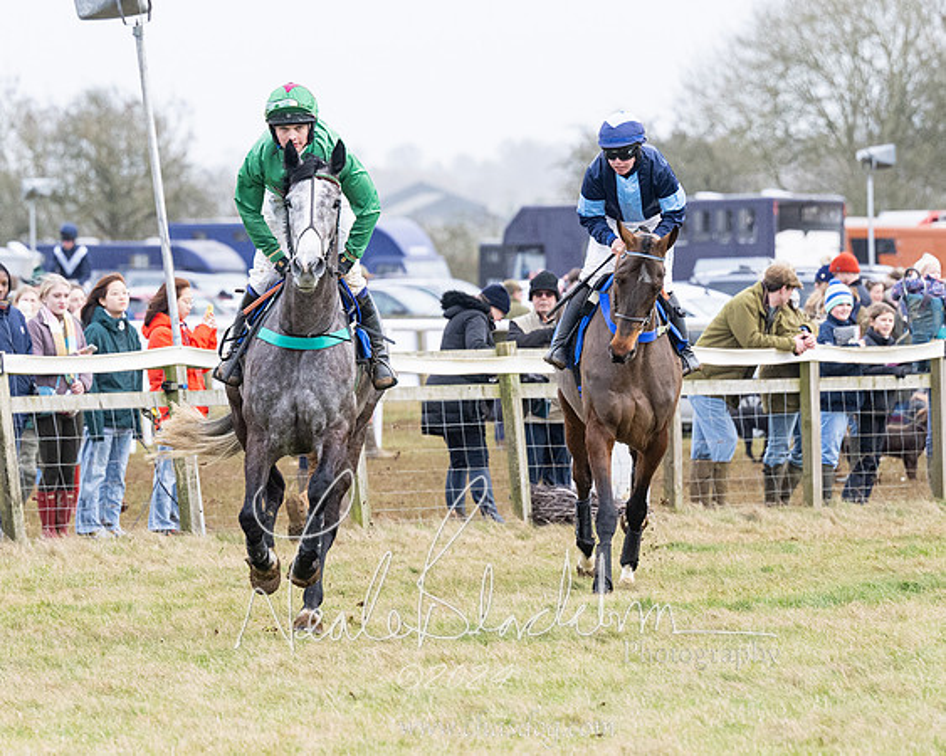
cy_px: 455
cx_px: 349
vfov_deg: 4.3
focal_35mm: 357
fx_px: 9990
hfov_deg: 5.4
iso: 800
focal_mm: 155
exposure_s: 1/1250
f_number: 4
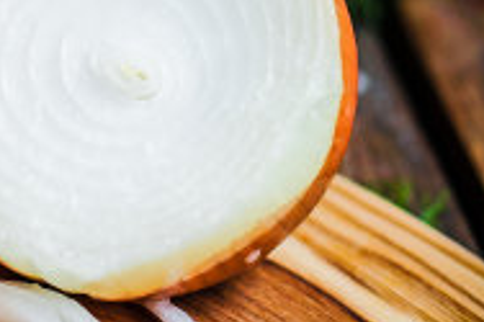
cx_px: -183
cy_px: 48
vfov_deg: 5.6
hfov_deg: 8.3
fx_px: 3278
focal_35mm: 244
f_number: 2.2
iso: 100
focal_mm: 50
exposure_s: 1/160
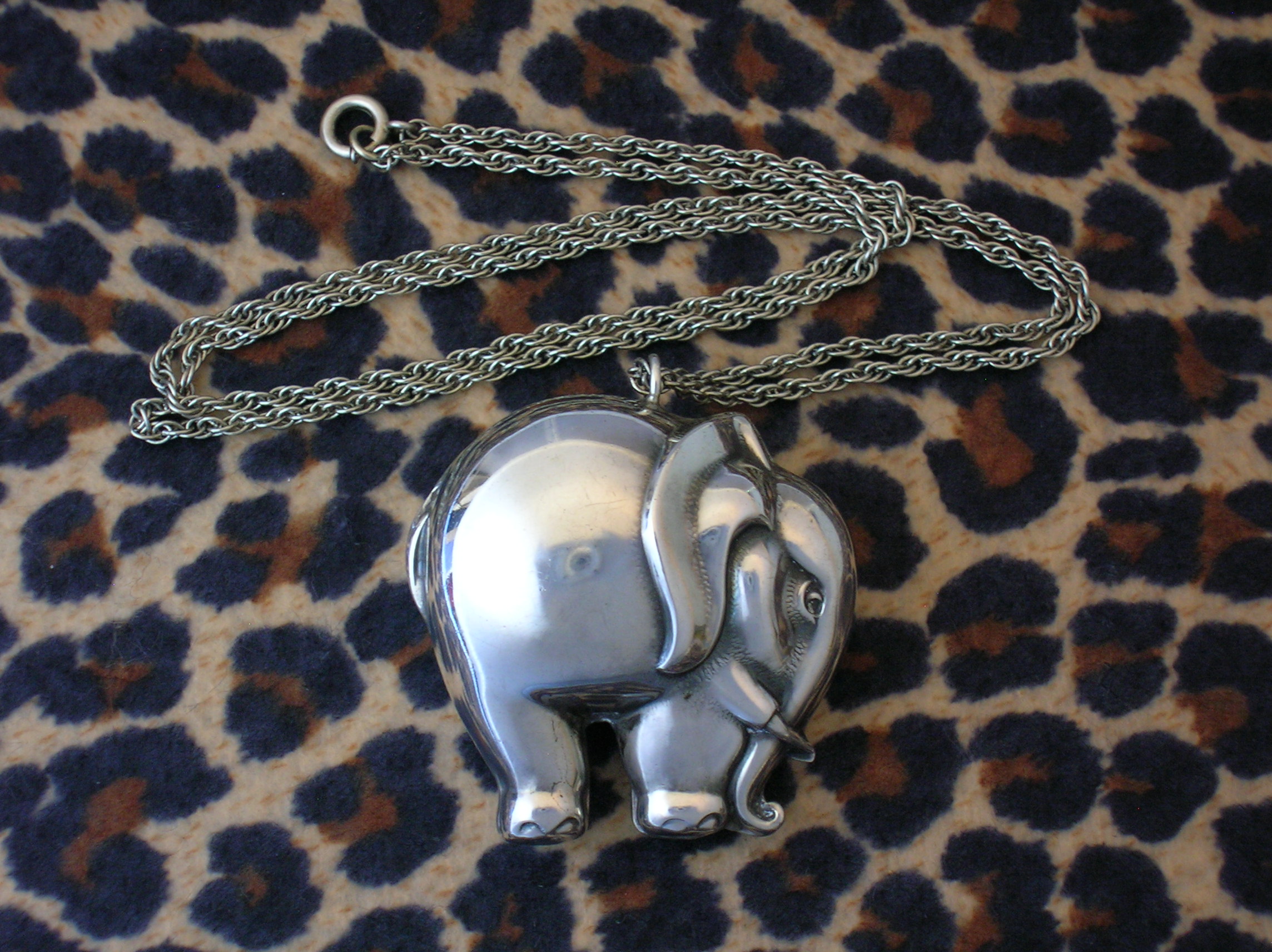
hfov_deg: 27.8
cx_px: 636
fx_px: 2570
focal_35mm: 70
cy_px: 476
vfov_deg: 21.0
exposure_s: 1/3.9
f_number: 3.9
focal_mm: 11.7
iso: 88
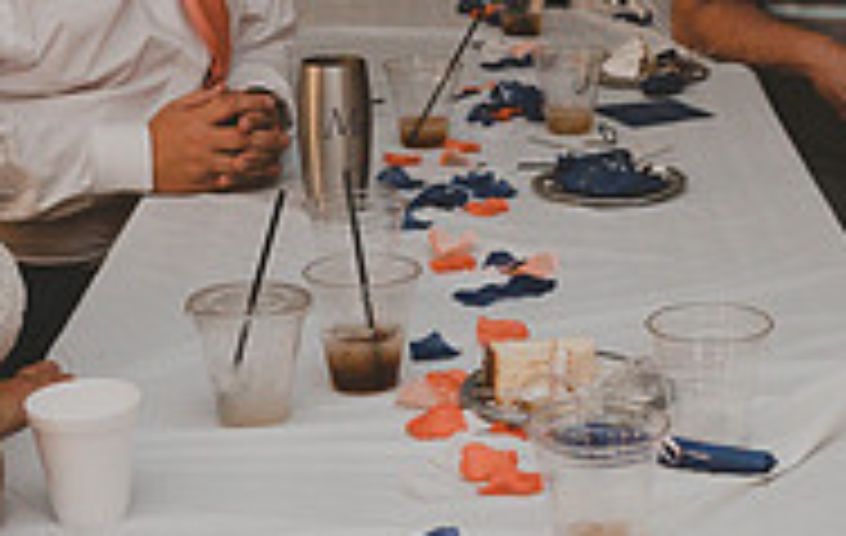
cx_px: 700
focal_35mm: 94
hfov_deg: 21.7
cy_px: 94
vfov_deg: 13.9
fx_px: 2175
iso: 3600
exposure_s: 1/60
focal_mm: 28
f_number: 4
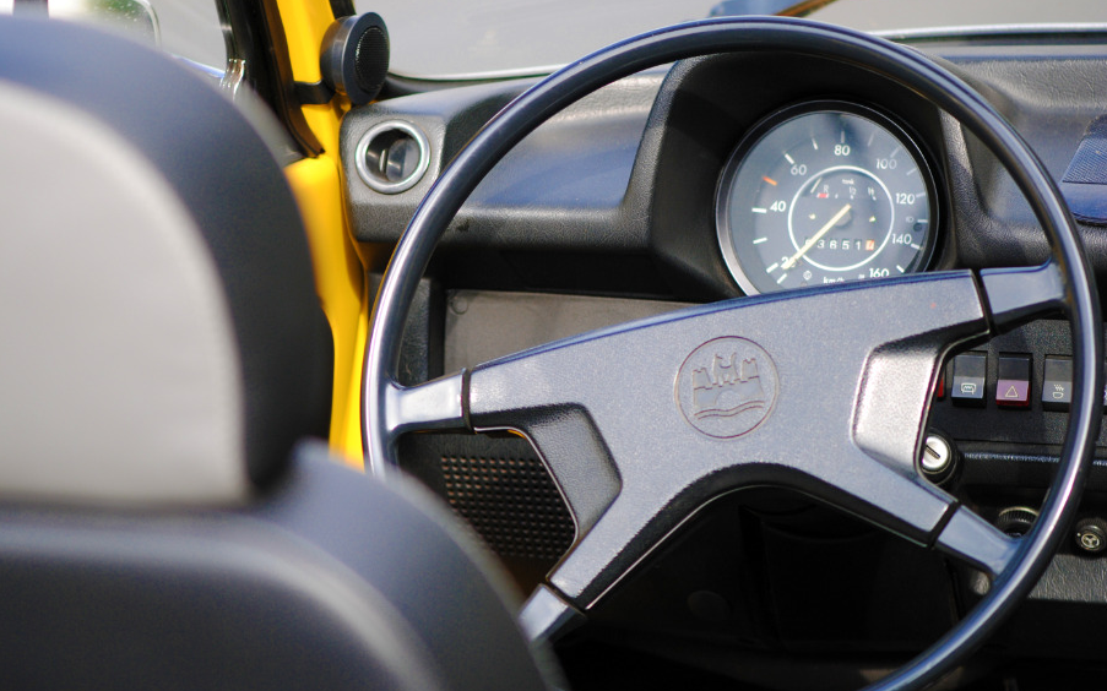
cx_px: 553
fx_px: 4872
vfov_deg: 8.1
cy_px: 364
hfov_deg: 13.0
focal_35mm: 162
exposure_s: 1/500
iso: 200
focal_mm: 105
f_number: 2.8
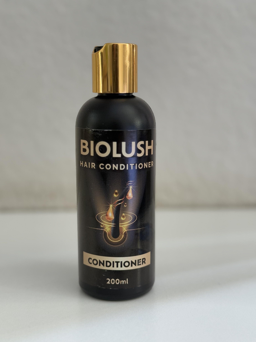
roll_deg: -0.1
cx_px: 128
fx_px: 473
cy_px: 171
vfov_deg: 39.7
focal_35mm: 48
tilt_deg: -9.0
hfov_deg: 30.3
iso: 200
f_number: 1.78
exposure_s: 1/60
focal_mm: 6.76
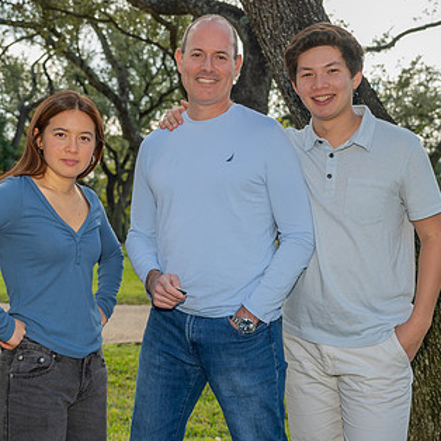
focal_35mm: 55
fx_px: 793
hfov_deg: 31.1
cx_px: 197
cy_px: 215
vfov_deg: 31.1
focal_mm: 24
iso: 100
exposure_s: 1/640
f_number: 2.8
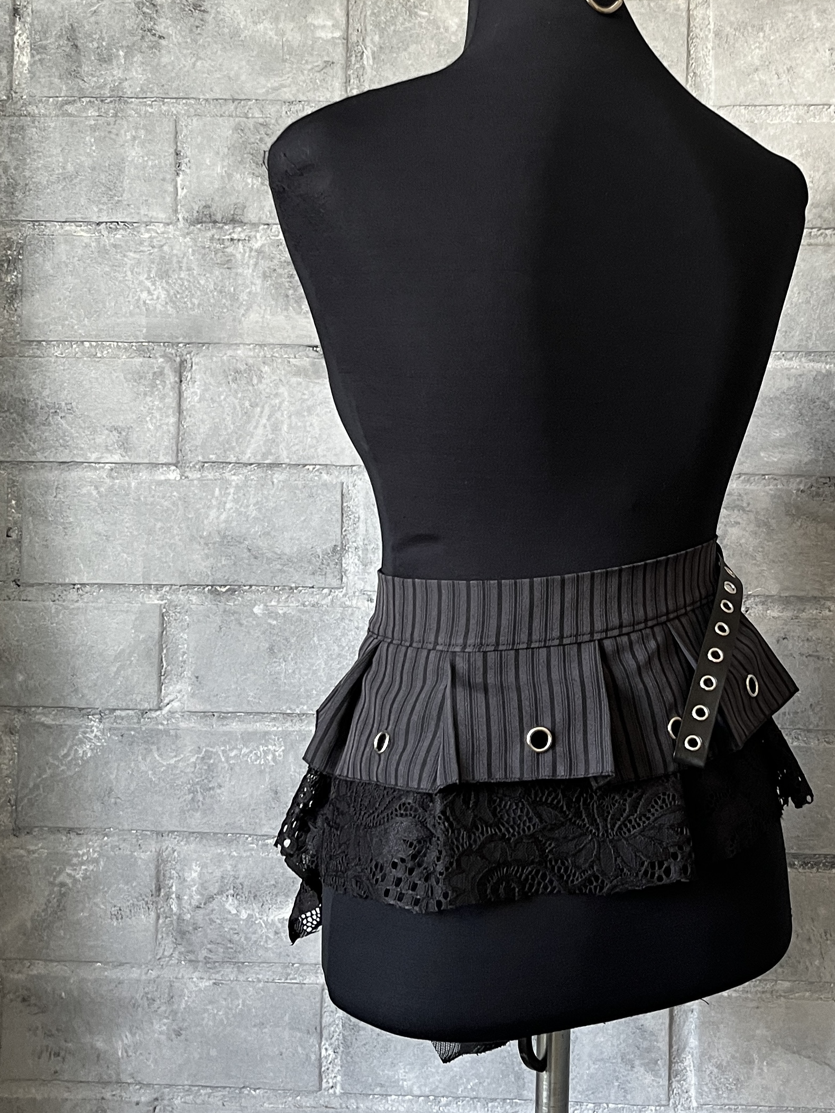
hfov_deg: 36.4
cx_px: 572
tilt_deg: +0.8
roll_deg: -0.8
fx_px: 1254
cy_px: 536
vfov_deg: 47.9
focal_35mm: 39
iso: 160
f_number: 1.6
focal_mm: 5.1
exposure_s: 1/60
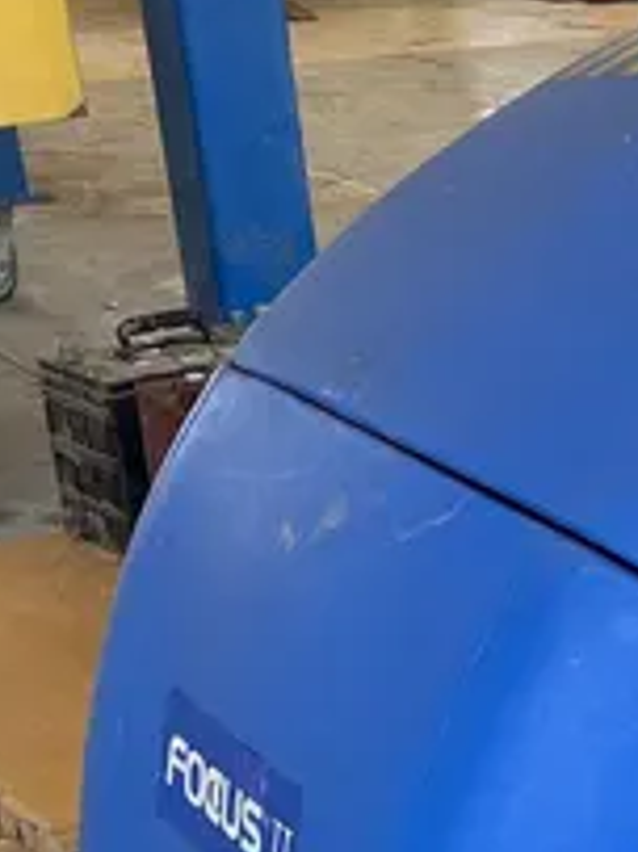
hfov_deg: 14.4
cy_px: 779
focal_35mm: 94
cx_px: 1037
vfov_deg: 20.4
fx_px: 2312
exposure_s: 1/164
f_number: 1.6
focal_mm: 5.1
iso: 50
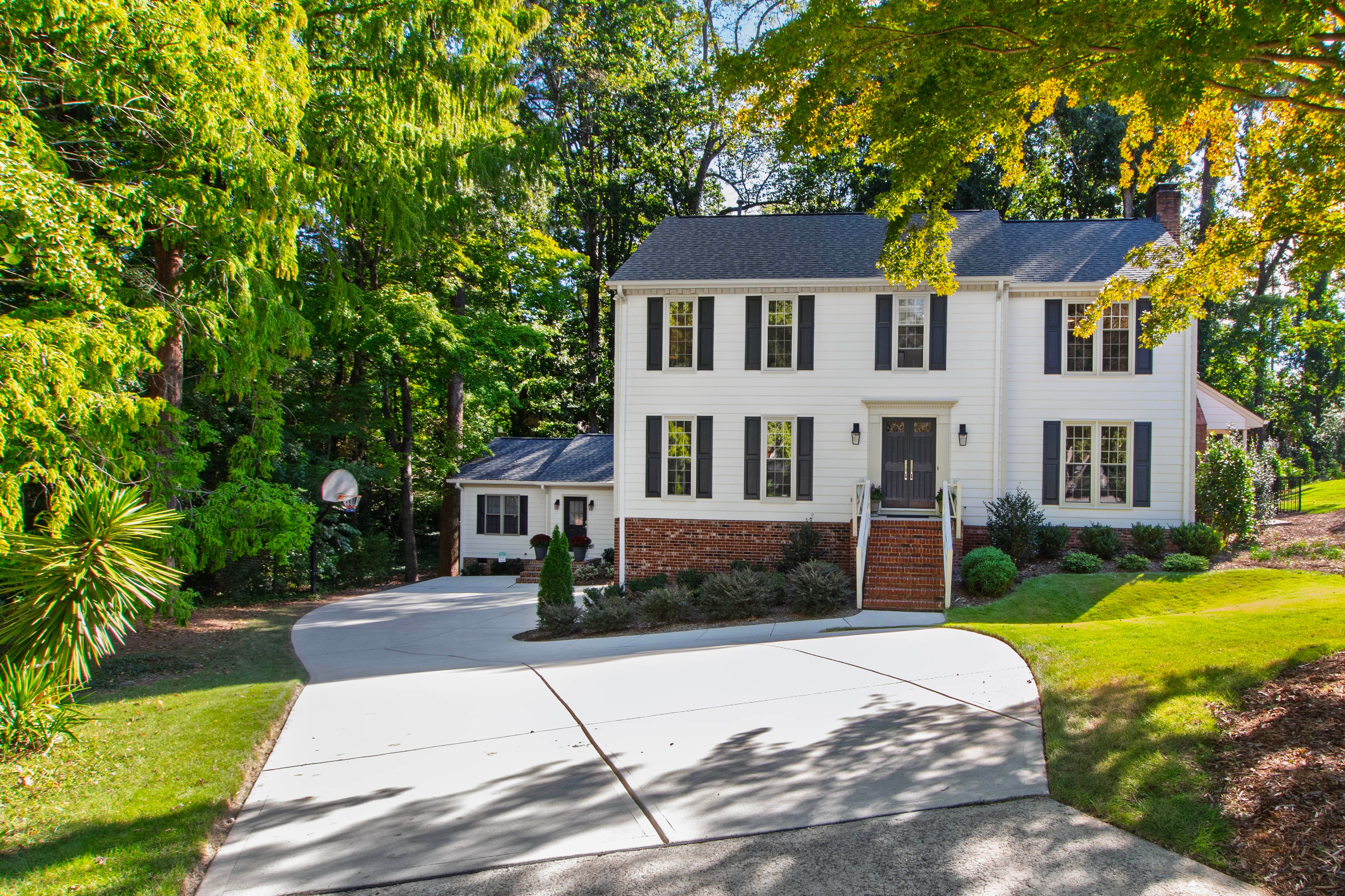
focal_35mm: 21
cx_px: 827
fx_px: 784
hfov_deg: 79.9
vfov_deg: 59.4
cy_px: 477
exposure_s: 1/40
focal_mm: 10
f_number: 9
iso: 200
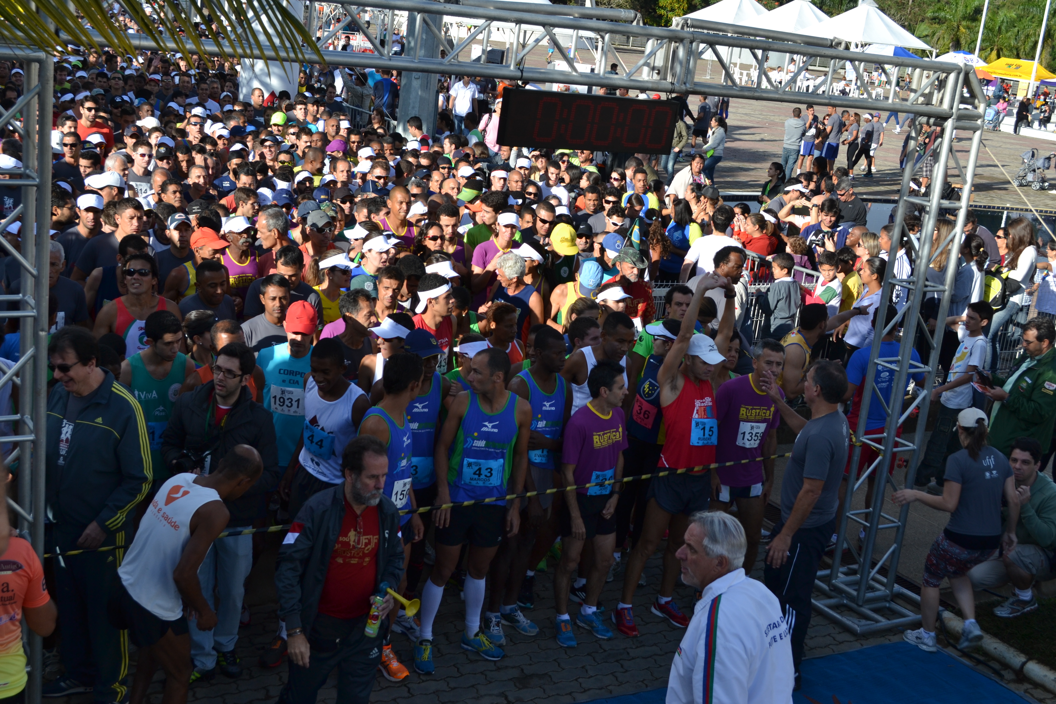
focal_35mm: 45
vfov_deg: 29.9
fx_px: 1320
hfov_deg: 43.6
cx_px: 528
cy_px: 352
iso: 100
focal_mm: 30
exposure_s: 1/160
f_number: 8
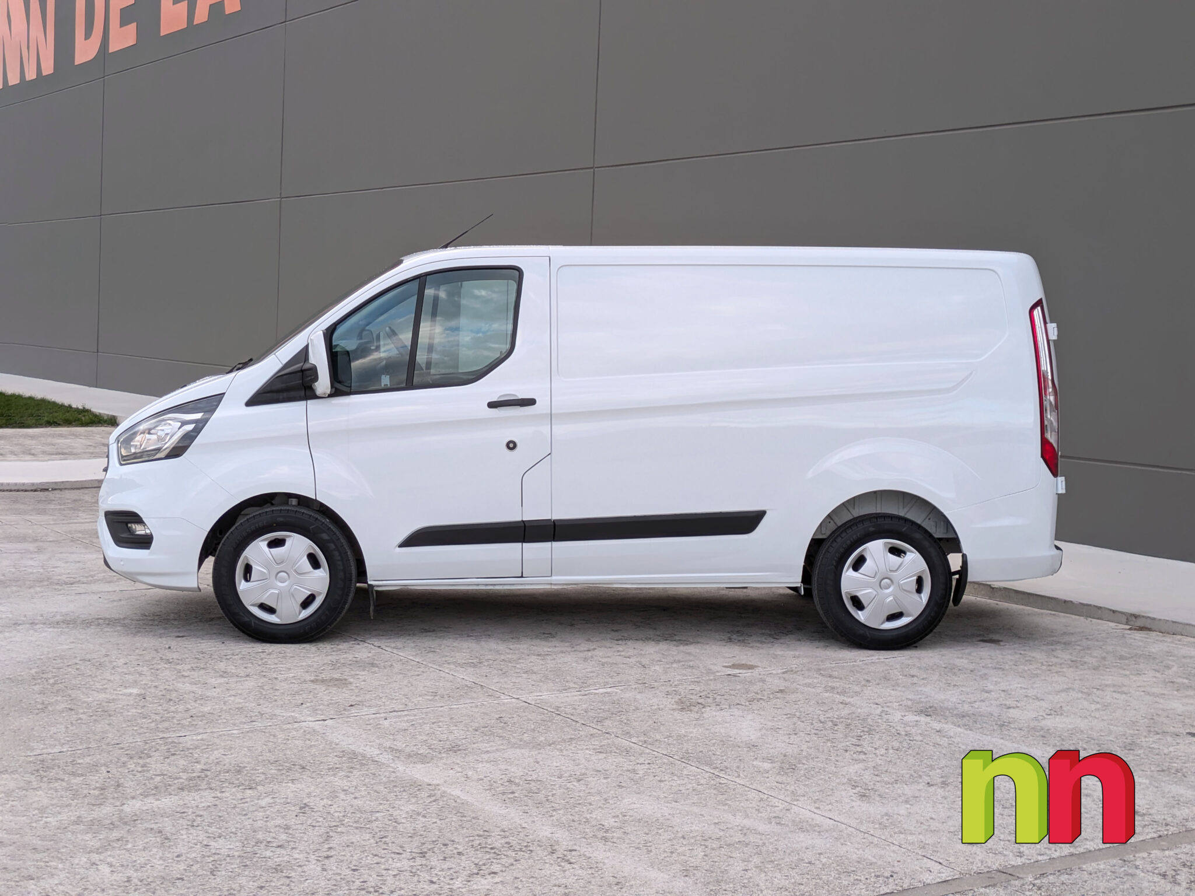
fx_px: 829
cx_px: 598
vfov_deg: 56.8
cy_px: 448
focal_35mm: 24
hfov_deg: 71.6
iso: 80
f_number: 1.8
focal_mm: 6.86
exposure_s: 1/3200
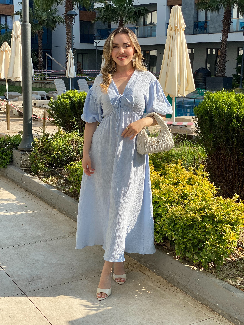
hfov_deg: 28.0
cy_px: 162
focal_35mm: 52
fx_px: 489
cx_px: 122
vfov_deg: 36.8
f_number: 2
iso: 20
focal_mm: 6
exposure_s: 1/666
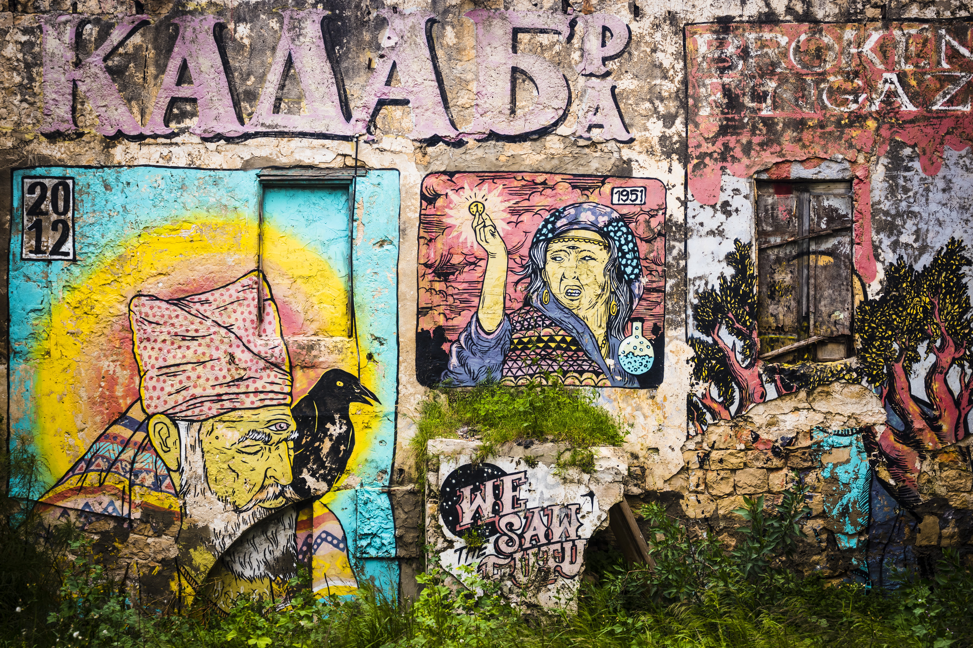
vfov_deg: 20.0
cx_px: 486
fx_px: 1838
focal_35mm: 68
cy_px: 324
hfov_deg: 29.7
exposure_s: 1/90
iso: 200
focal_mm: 45
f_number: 5.6
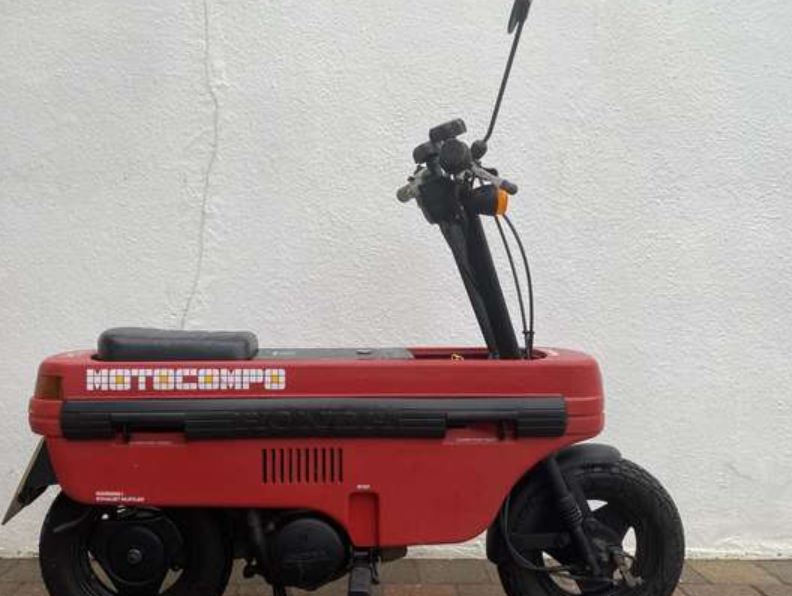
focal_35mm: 32
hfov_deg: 56.5
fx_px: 733
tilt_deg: -3.3
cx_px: 339
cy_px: 347
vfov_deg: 44.1
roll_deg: +1.2
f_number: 1.8
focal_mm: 4.25
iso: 125
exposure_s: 1/100
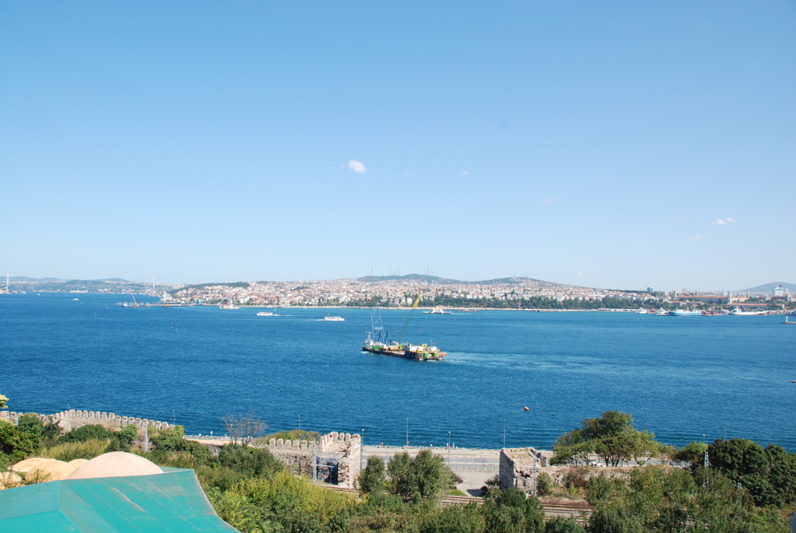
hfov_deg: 67.3
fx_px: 598
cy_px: 266
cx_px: 398
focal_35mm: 27
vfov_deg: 48.1
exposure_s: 1/320
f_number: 9
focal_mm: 18
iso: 200
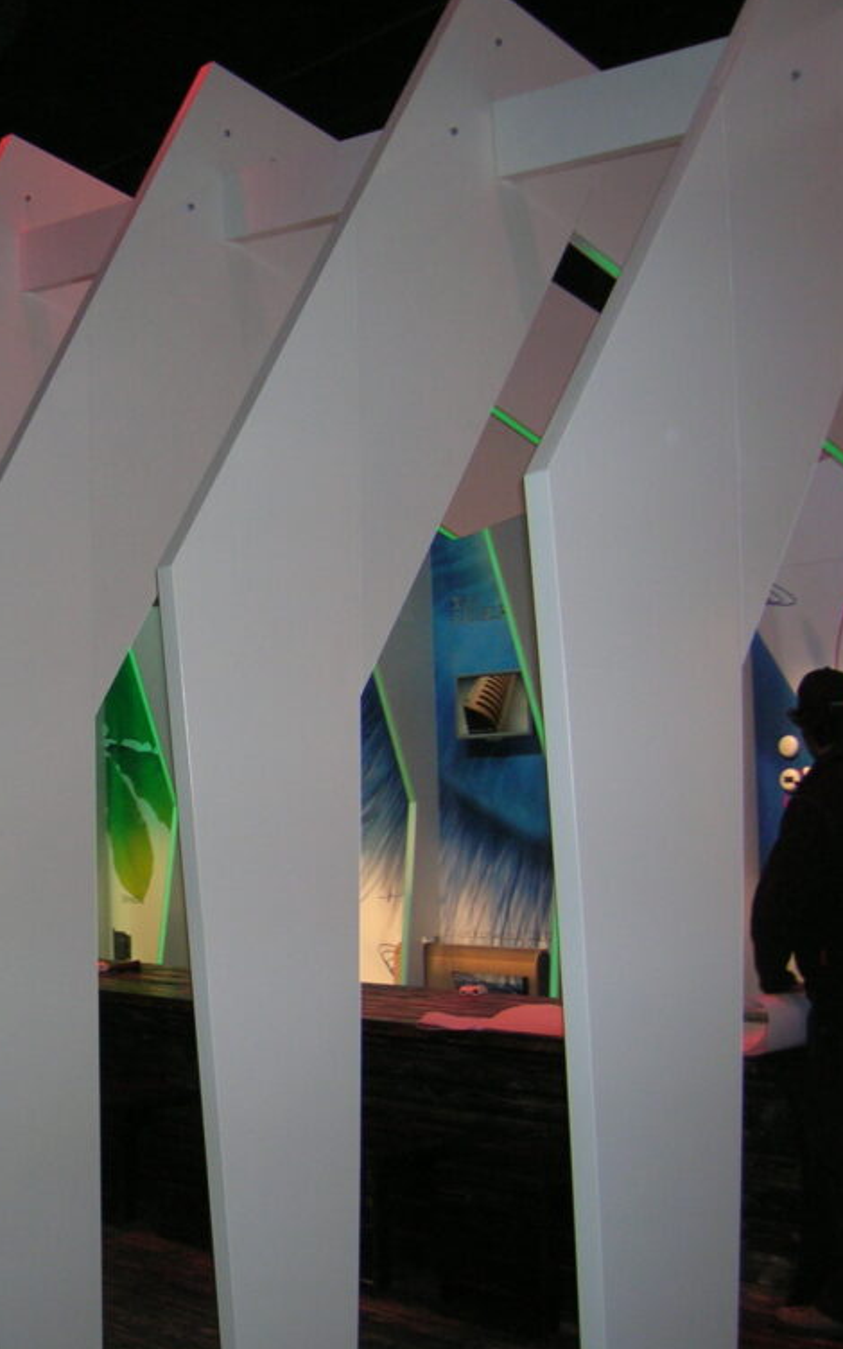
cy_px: 676
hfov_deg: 25.1
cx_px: 0
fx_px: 1801
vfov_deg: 41.1
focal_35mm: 49
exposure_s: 1/60.1
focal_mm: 5.7
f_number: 2.9
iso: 86
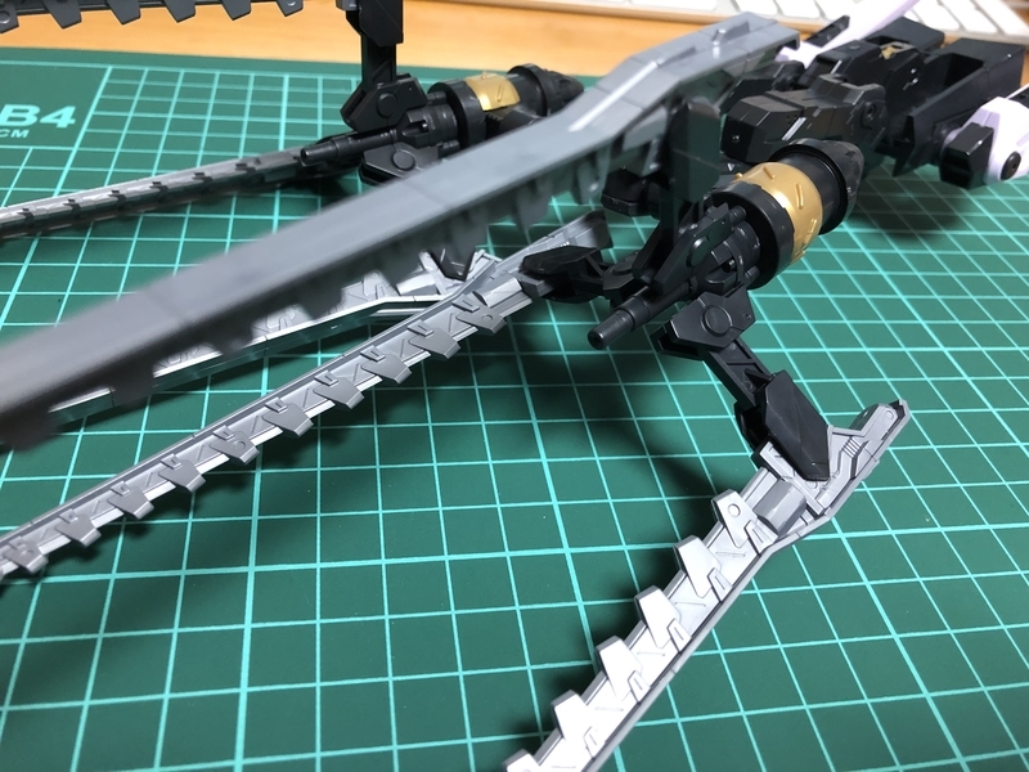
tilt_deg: -42.2
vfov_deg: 49.7
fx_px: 832
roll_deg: -8.4
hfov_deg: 63.4
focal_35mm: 28
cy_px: 386
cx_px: 514
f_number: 1.8
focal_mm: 3.99
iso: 100
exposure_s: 1/15
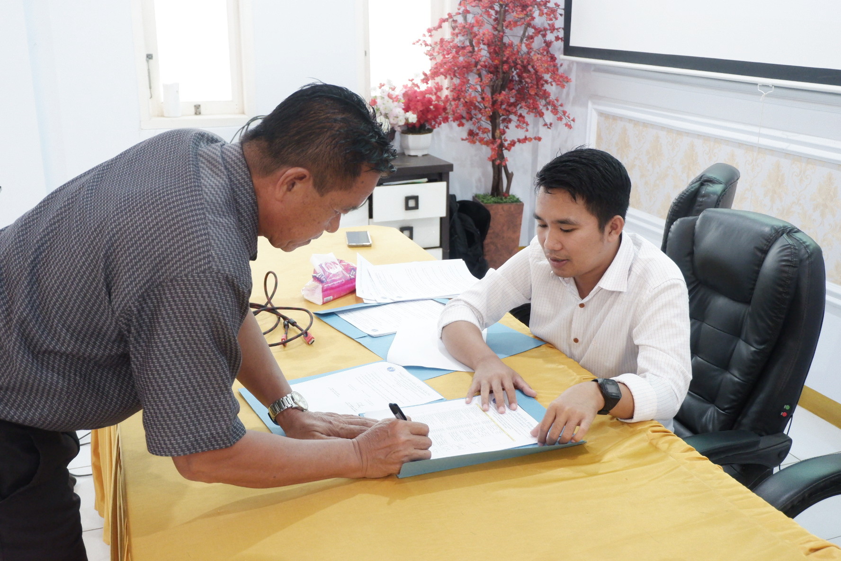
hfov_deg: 53.1
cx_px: 420
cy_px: 280
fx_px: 841
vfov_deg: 36.9
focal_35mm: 36
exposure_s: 1/50
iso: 2500
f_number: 4.2
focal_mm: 24.3
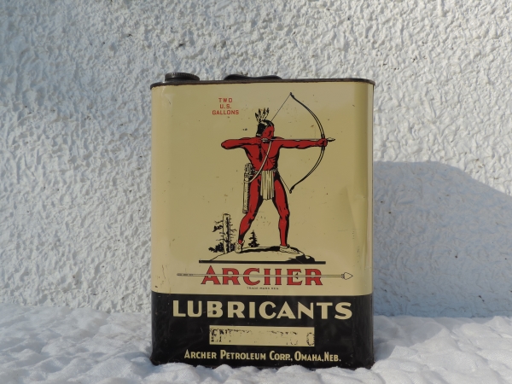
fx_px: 488
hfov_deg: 55.4
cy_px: 192
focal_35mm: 33
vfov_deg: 42.9
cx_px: 256
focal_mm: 5.8
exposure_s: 1/800
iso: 80
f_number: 3.2
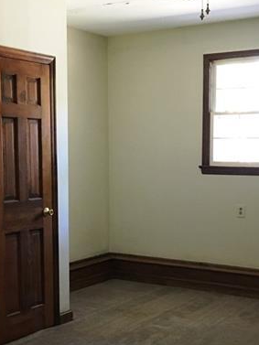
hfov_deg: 24.8
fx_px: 588
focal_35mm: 59
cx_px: 137
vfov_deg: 32.5
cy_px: 214
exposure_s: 1/10
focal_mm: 4.15
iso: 100
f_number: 2.2
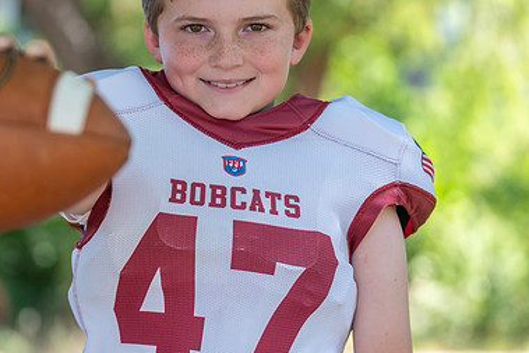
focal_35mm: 127
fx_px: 1867
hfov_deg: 16.1
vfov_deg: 10.8
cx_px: 237
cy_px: 135
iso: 200
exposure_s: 1/320
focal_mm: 83
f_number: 2.8
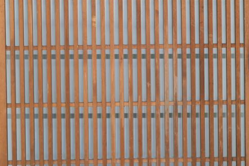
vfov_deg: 12.9
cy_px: 41
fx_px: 733
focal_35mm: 106
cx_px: 126
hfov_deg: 19.3
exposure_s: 1/50
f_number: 4
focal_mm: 47
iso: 640
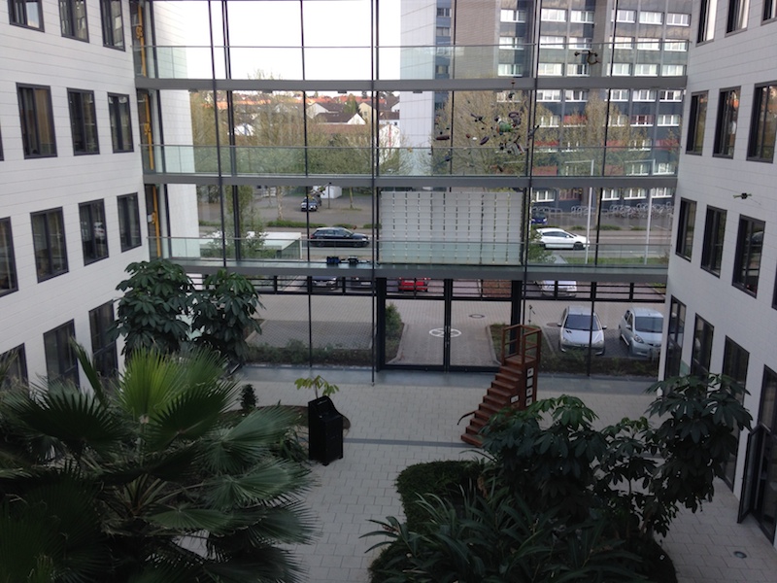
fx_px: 741
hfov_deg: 55.4
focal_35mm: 33
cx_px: 388
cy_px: 292
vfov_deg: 42.9
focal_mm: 4.12
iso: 50
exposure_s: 1/224
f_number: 2.4
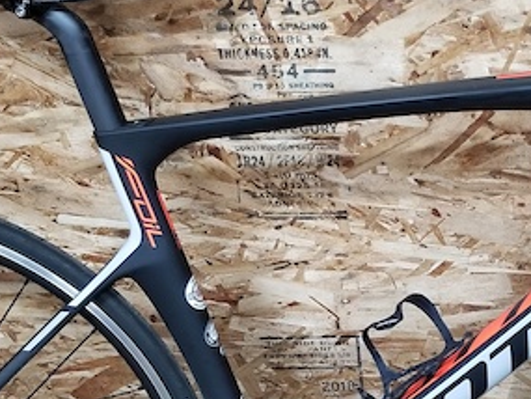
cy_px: 317
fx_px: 1120
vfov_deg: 20.0
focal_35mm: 73
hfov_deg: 26.0
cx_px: 453
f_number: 1.7
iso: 200
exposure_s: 1/12
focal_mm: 4.25
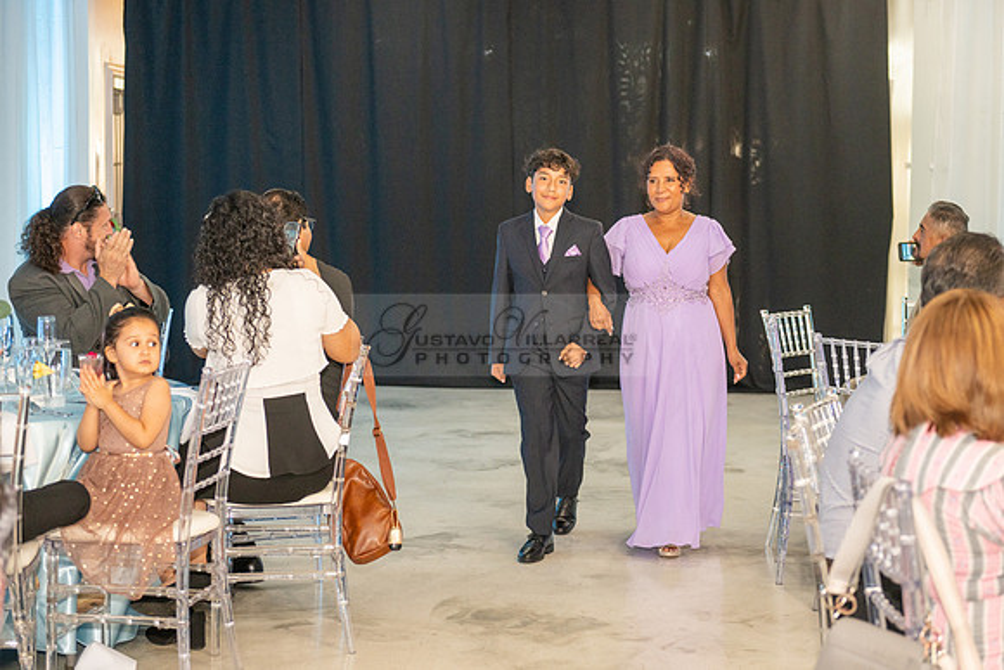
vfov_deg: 21.5
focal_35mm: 63
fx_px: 1765
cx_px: 545
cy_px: 326
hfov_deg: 31.7
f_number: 3.2
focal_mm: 58
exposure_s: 1/160
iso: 1000
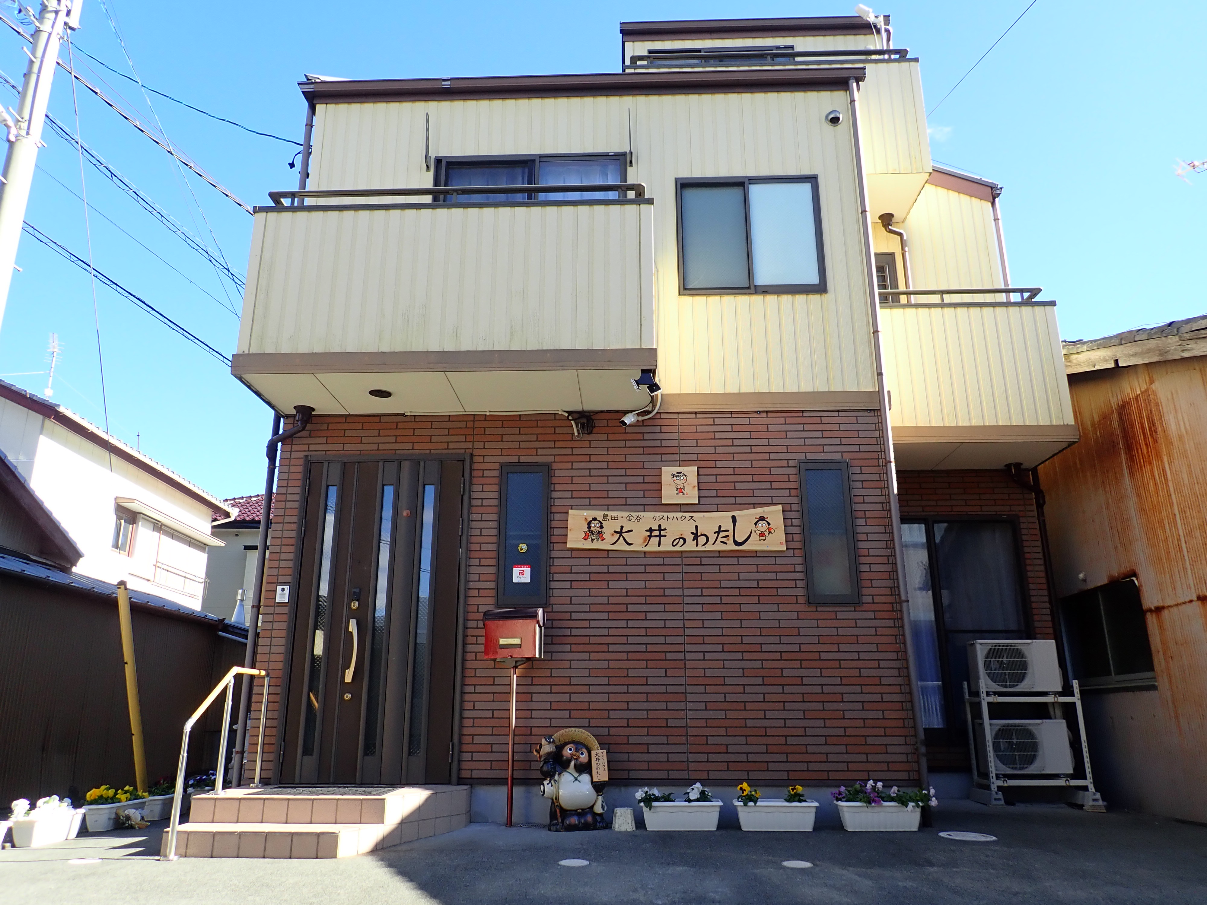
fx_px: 872
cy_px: 452
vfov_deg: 54.9
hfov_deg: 69.4
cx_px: 604
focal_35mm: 25
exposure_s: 1/400
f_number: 2.8
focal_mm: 4.5
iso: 100
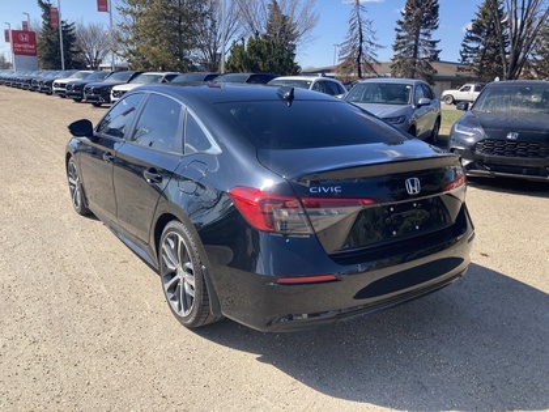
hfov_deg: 63.4
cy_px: 206
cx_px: 274
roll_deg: -2.9
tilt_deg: -15.5
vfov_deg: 49.7
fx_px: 444
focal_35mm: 28
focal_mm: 3.99
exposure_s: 1/1056
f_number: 1.8
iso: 20
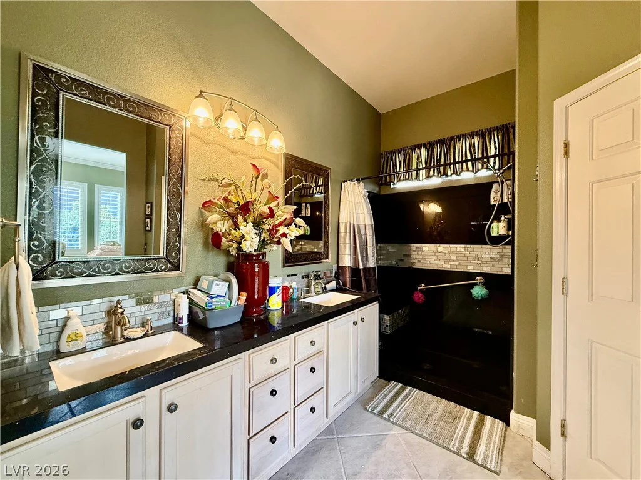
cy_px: 240
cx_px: 320
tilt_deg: +0.4
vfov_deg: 85.7
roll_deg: -0.3
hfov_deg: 102.1
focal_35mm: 14
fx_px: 259
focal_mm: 2.22
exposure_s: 1/60
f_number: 2.2
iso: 500
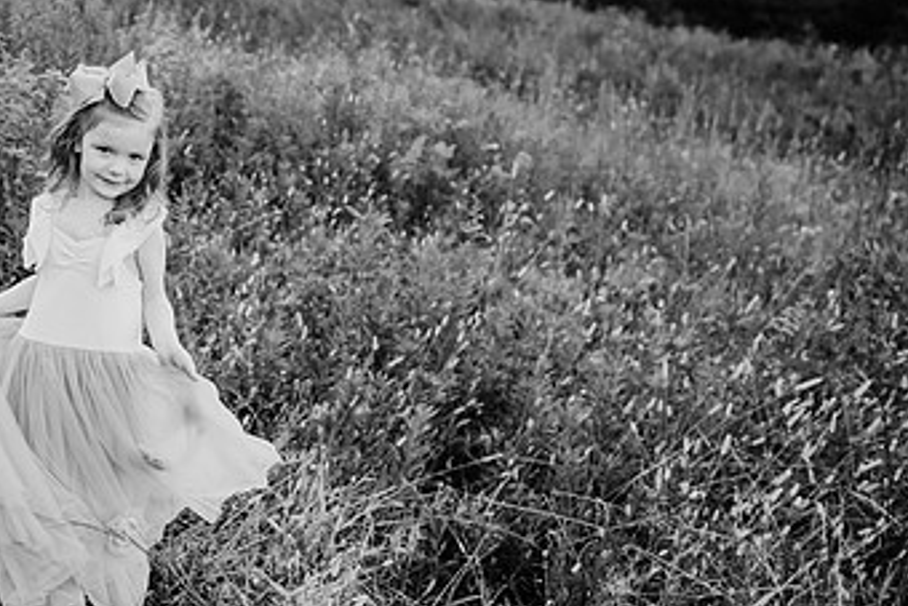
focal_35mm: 41
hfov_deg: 45.3
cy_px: 199
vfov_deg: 32.4
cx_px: 198
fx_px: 1034
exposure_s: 1/400
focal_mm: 24
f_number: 2.5
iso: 250
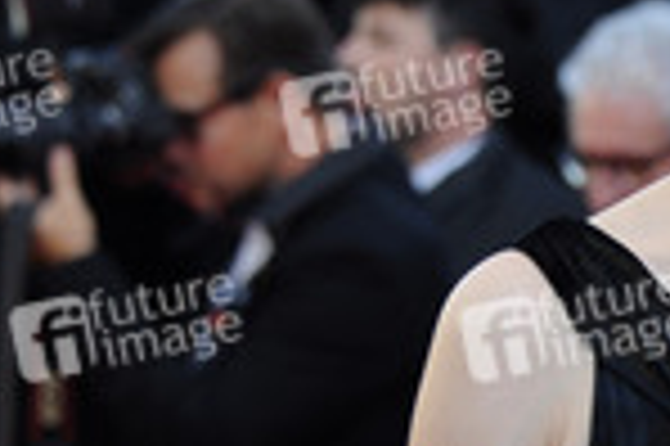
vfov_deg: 4.6
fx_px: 5503
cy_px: 216
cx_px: 904
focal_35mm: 296
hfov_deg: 6.9
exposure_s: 1/250
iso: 640
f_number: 5.3
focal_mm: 98
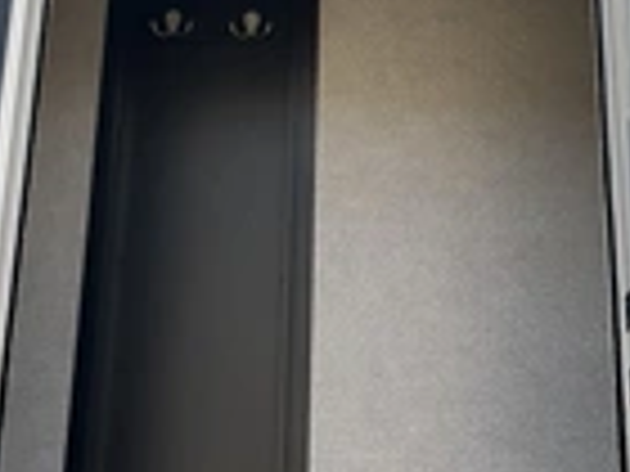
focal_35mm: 83
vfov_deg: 17.5
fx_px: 1511
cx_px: 328
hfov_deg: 23.6
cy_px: 40
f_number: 1.8
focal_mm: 3
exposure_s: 1/234
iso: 20
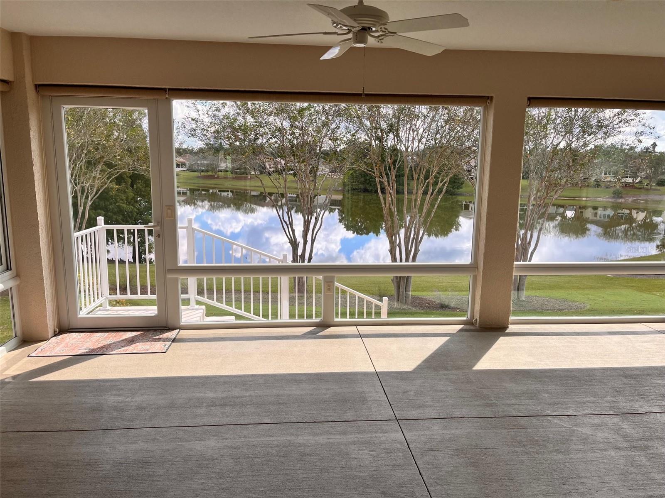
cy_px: 249
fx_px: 499
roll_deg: -0.6
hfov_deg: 67.3
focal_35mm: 26
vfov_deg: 53.1
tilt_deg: -11.0
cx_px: 332
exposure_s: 1/693
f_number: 1.6
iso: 50
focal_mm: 5.1
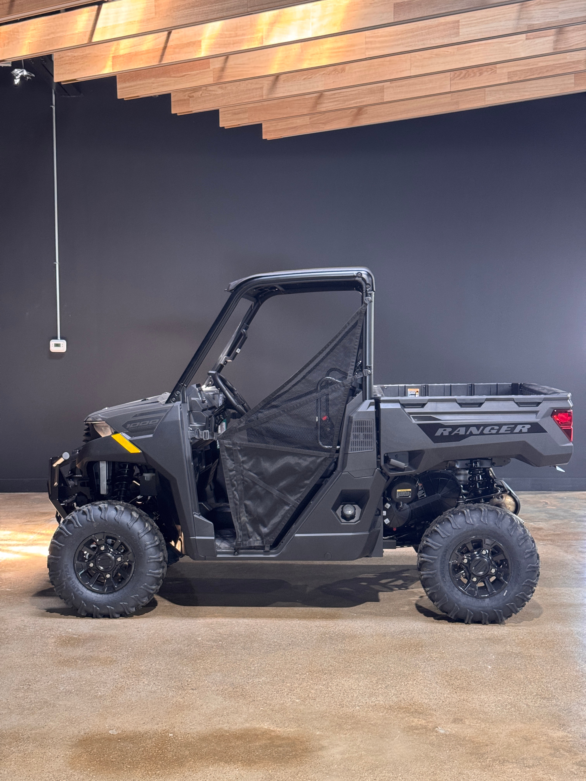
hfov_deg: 30.3
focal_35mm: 48
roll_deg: +0.4
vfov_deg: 39.7
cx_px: 293
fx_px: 1083
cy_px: 390
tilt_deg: -3.2
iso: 250
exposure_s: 1/60
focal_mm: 6.76
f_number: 1.78
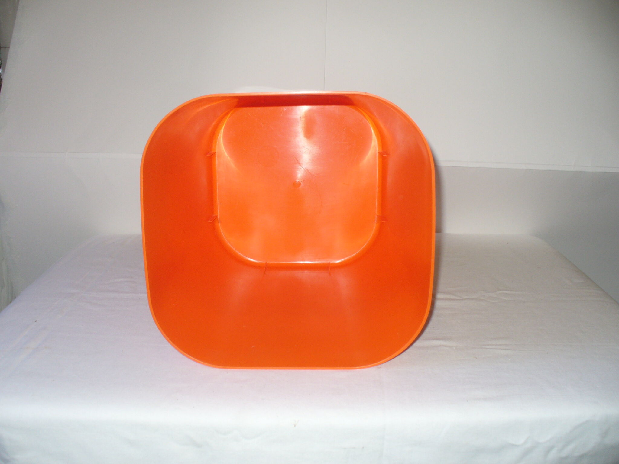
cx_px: 310
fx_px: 662
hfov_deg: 50.1
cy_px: 232
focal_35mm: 37
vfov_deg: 38.7
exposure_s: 1/30
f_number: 2.8
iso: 100
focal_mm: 6.1
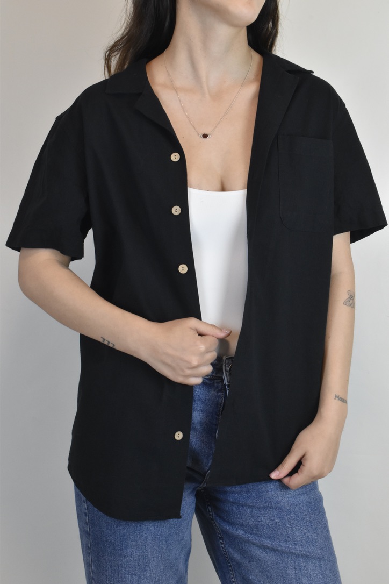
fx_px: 1021
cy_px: 292
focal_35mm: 63
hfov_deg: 21.6
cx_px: 194
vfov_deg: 31.9
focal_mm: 42
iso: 1600
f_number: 18
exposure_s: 1/40
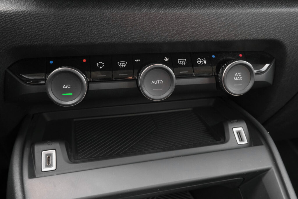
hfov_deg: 61.9
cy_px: 100
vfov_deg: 43.6
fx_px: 248
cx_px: 149
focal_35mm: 30
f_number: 9
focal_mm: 20.3
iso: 2000
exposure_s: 1/60
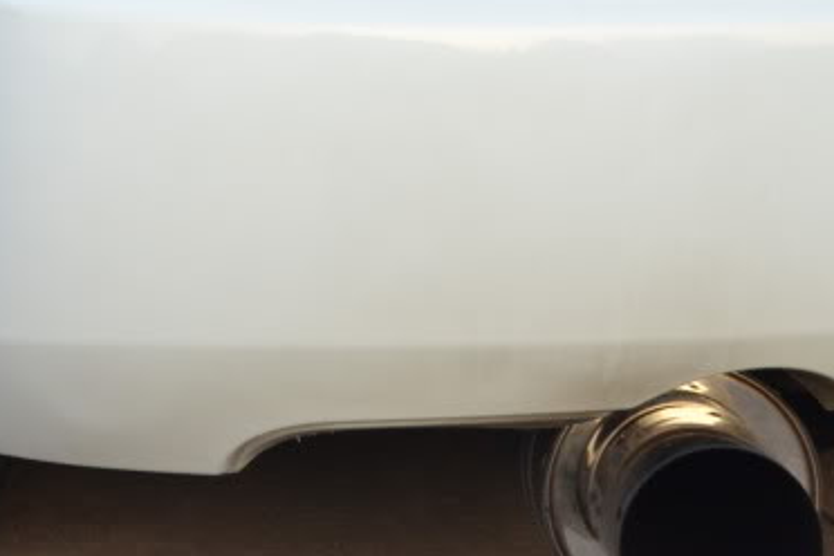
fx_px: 3058
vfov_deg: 10.3
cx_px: 10
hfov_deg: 15.3
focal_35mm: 132
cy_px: -2
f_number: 5.6
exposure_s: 1/125
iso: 360
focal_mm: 32
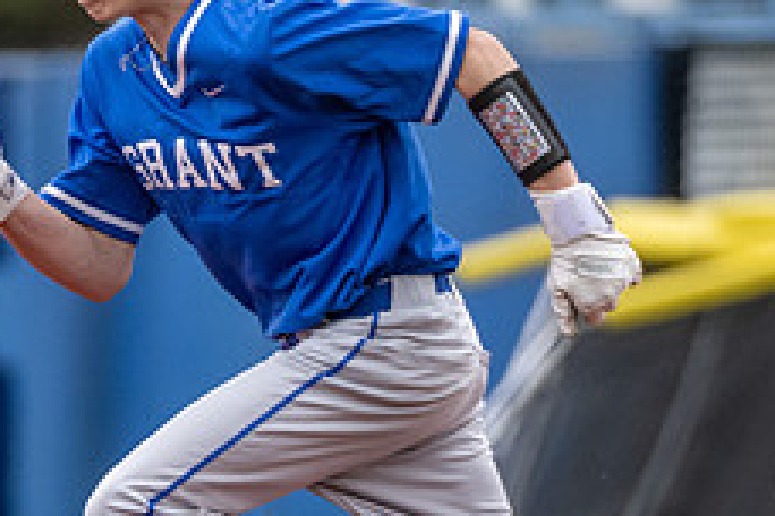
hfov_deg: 1.6
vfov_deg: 1.0
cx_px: -64
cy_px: 443
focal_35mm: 1310
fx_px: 28199
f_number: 5.6
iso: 2200
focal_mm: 400
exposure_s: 1/1000
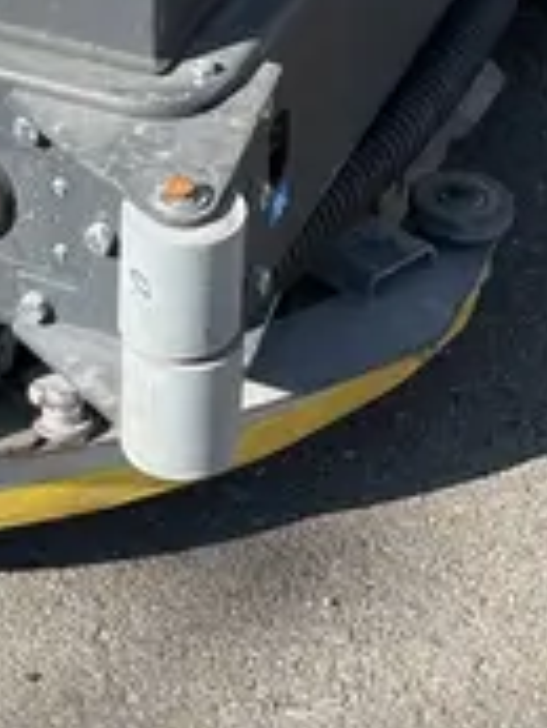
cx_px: 143
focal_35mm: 110
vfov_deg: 16.7
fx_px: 2315
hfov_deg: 13.4
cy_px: -267
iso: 50
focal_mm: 5.1
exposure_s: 1/1477
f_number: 1.6
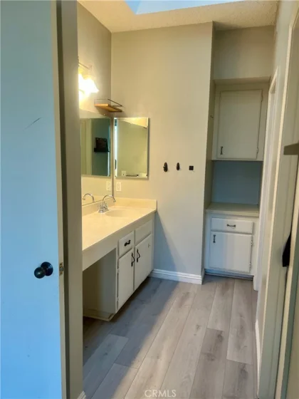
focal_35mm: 26
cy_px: 200
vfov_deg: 67.3
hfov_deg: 53.1
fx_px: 299
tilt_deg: -10.3
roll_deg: -1.5
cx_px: 150
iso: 100
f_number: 1.5
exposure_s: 1/120
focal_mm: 5.7
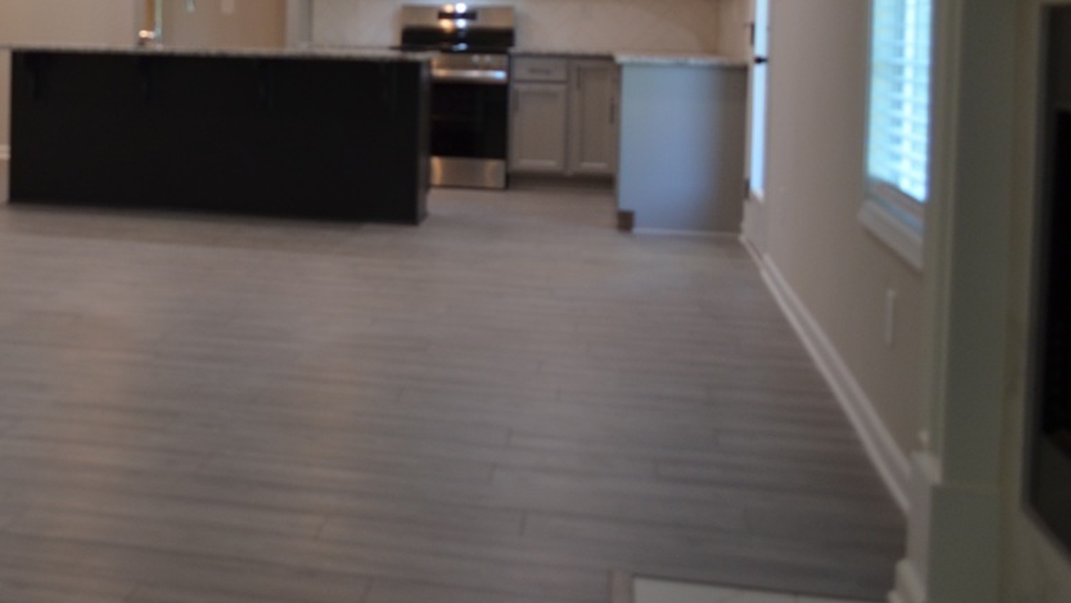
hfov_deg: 36.3
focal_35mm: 54
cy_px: 44
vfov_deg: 21.7
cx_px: 126
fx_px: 1534
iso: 400
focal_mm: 18
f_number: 3.5
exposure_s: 1/40
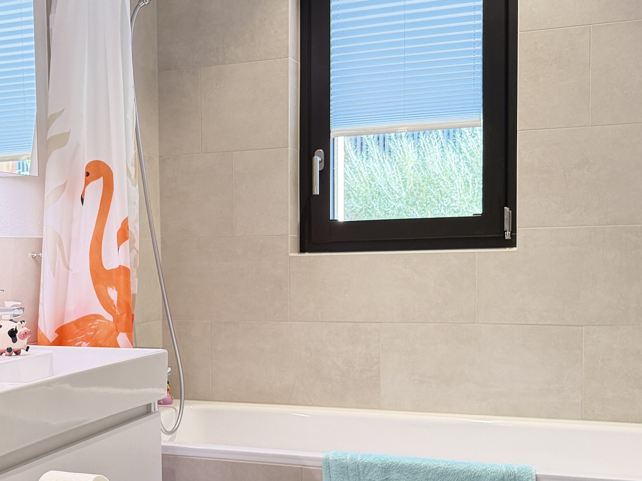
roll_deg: +0.7
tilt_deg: -3.3
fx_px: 964
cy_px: 312
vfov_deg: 27.9
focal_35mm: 52
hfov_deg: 35.6
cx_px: 123
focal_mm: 6.76
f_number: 1.78
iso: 250
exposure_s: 1/100
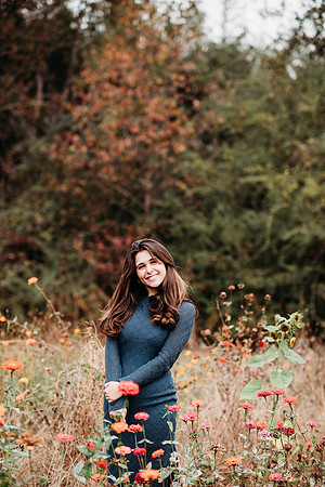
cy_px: 244
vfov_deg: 23.9
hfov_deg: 16.1
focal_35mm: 85
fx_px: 1151
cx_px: 162
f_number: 2.2
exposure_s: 1/500
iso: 100
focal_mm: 85
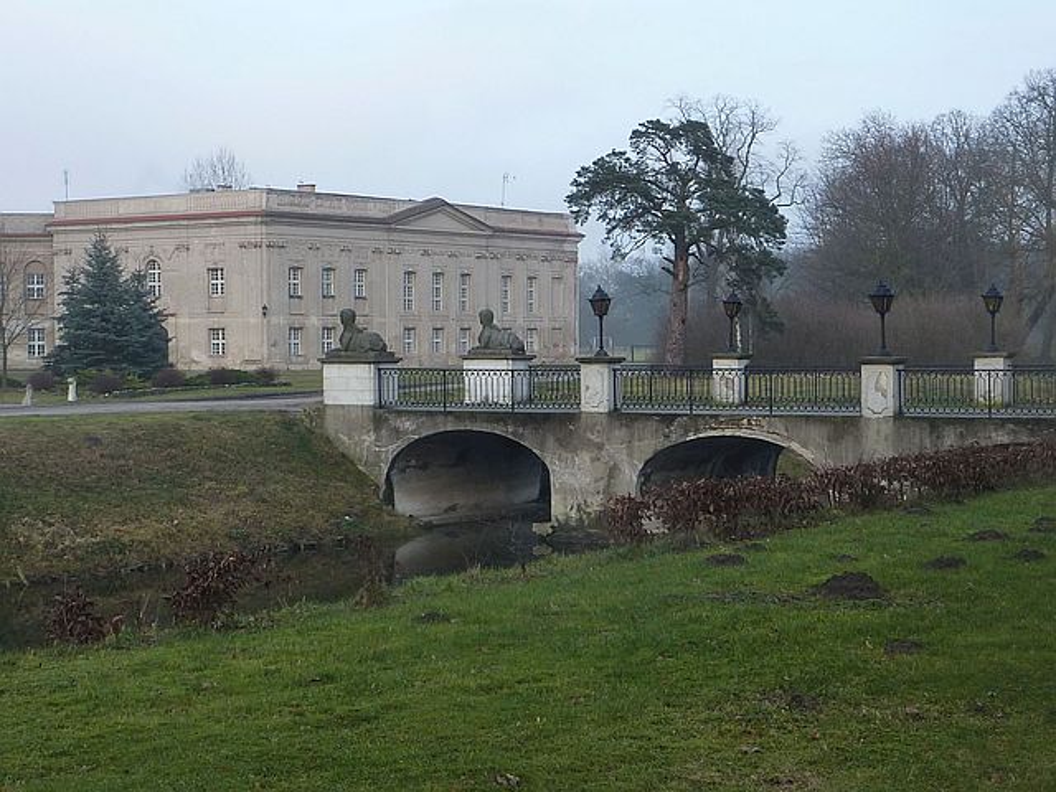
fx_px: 2105
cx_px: 528
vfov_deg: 21.3
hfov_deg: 28.2
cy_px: 396
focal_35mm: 69
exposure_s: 1/100
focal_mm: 7.9
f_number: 4
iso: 125
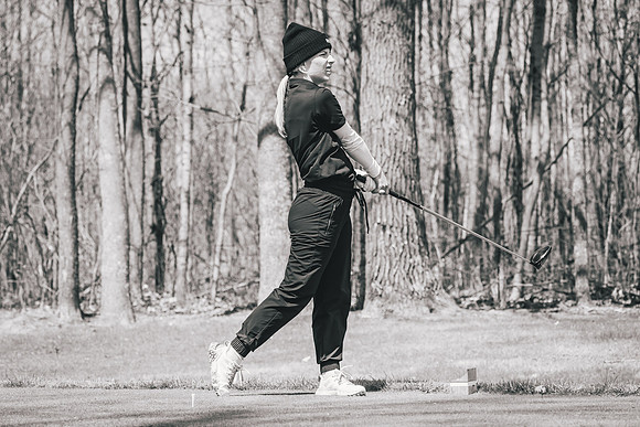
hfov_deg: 12.8
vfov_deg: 8.6
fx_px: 2845
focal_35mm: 160
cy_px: 210
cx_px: 279
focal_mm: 142
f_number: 6.3
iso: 640
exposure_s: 1/1250
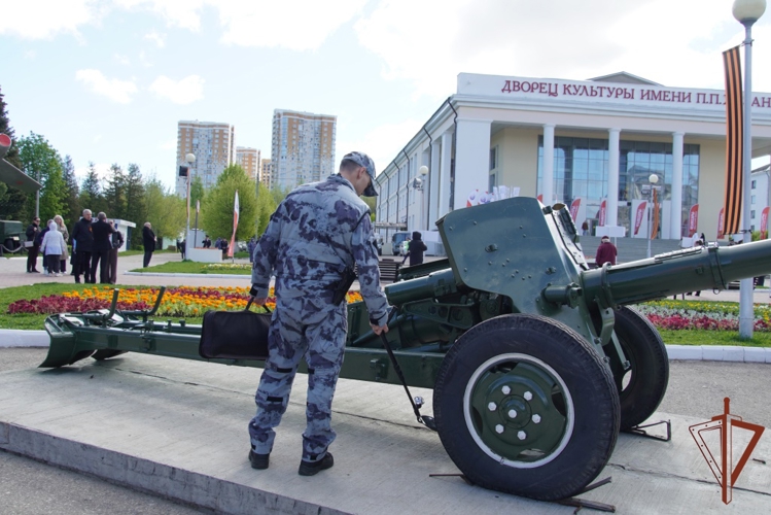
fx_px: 771
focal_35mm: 36
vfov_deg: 36.9
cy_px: 258
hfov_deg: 53.1
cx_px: 386
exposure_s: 1/160
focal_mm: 24
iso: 100
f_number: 6.3
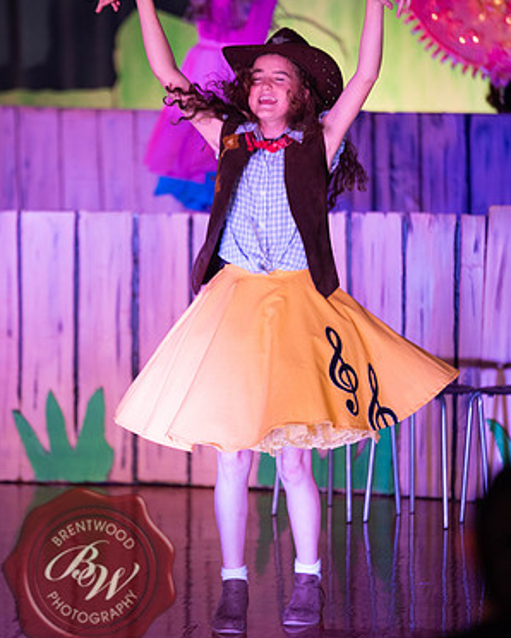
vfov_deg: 8.5
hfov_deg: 6.8
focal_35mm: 227
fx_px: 4288
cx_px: 256
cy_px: 304
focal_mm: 200
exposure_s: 1/200
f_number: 2.8
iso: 800
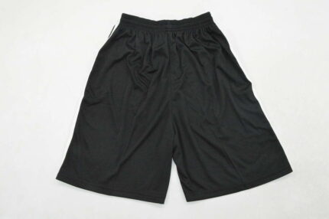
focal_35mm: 33
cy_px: 110
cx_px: 164
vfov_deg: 39.9
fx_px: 301
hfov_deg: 57.3
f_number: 16
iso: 6400
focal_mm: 22
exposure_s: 1/200
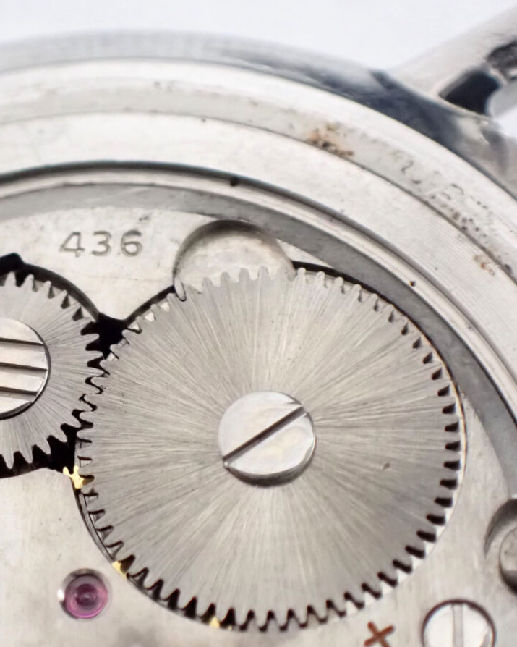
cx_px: 85
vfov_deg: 14.7
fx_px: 2506
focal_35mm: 131
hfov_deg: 11.7
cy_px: 322
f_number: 4.9
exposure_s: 1/50
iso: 1600
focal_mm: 18
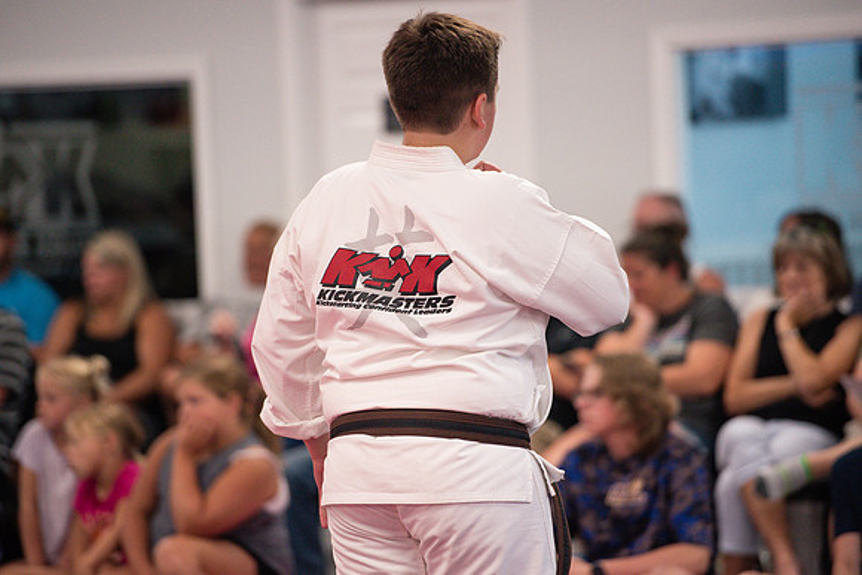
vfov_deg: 6.9
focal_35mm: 200
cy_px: 288
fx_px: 4790
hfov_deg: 10.3
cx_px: 431
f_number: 3.5
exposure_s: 1/400
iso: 1600
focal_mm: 200
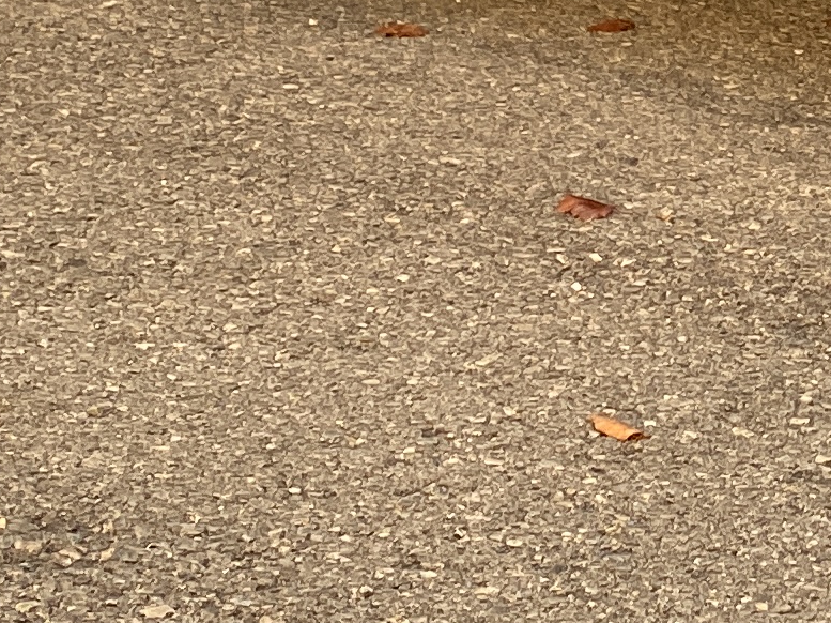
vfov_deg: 10.3
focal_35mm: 135
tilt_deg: -0.6
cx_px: 1216
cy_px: -523
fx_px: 3239
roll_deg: -0.4
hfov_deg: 13.8
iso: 64
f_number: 1.8
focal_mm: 4.25
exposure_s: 1/121
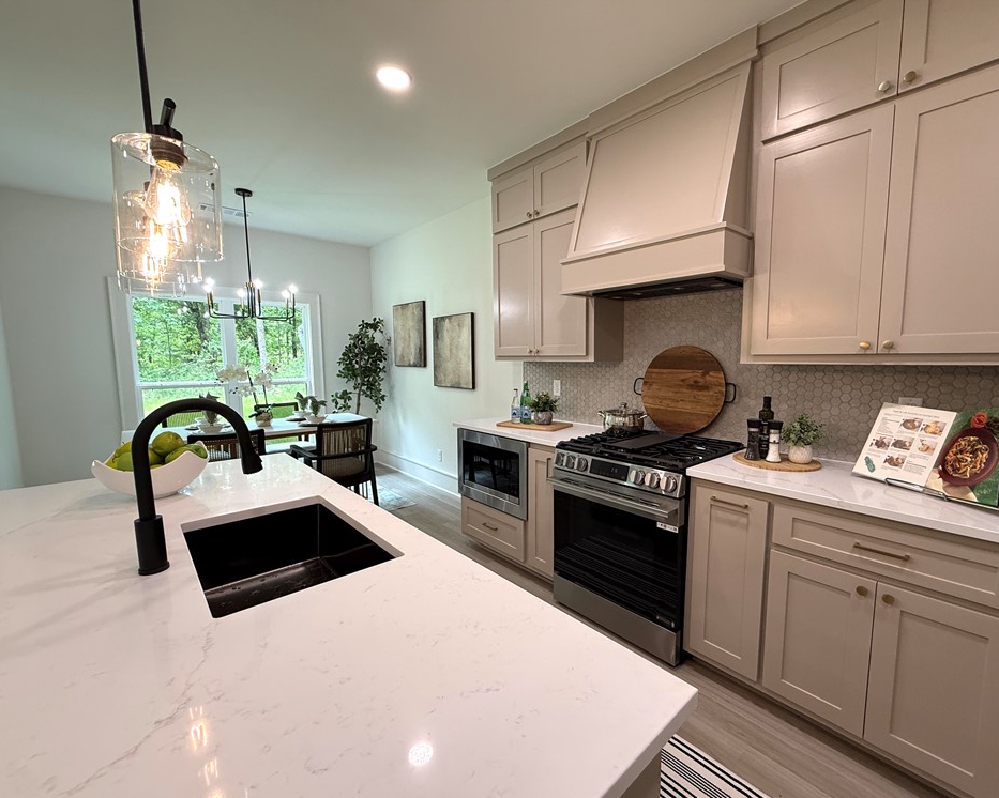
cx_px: 533
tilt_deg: -5.8
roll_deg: +0.0
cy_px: 404
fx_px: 443
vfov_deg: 84.0
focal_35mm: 15
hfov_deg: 96.7
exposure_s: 1/120
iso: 160
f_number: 2.2
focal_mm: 2.22
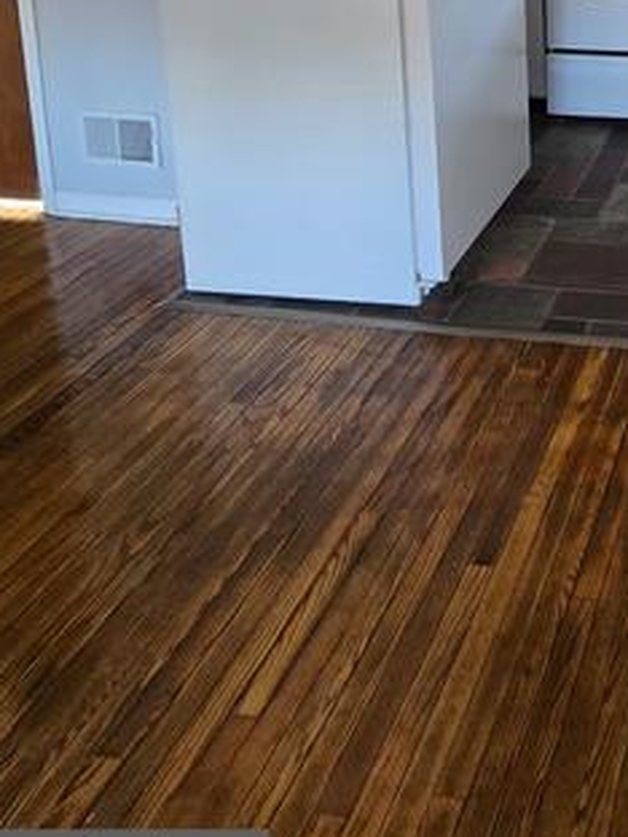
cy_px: -91
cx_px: 706
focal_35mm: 32
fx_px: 774
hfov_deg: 36.6
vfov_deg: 43.5
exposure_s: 1/60
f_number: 2.2
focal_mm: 2.2
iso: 250
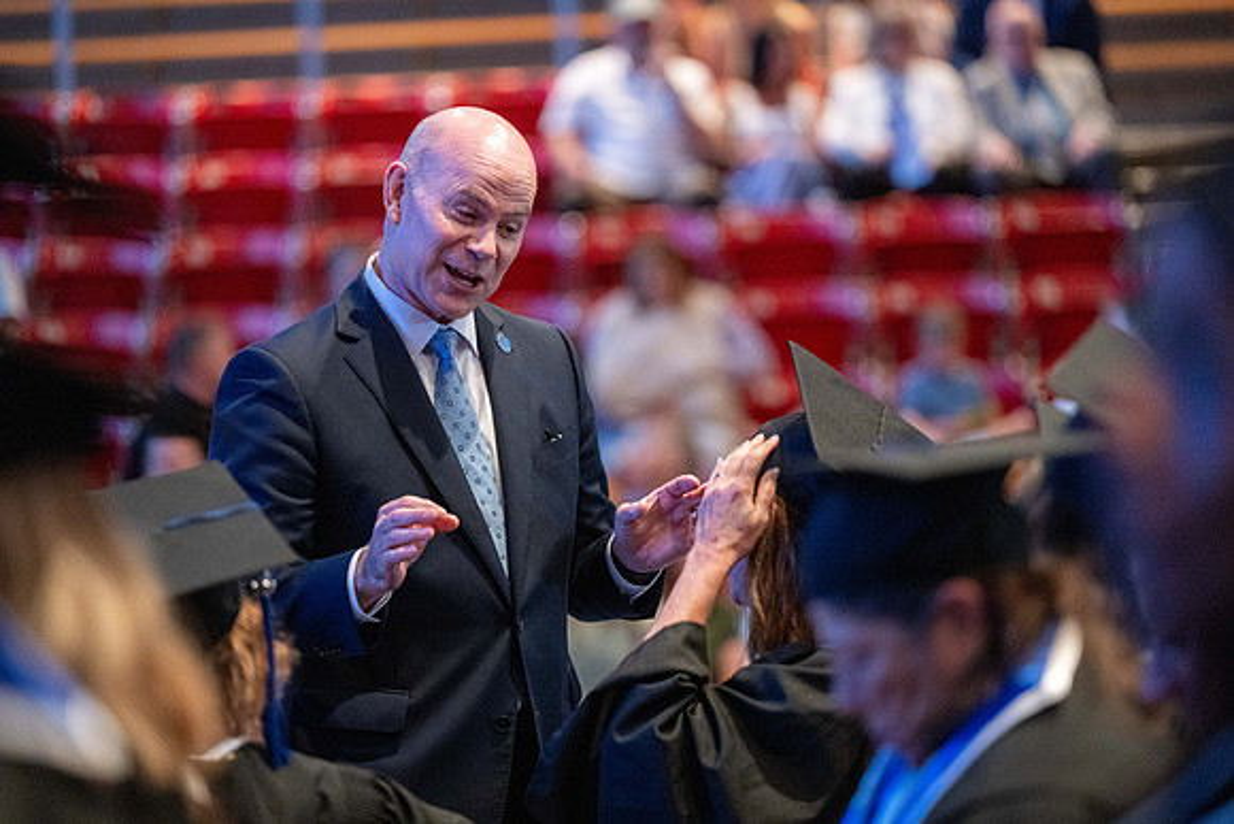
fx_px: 5657
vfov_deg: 8.3
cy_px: 412
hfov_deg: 12.4
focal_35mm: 165
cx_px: 617
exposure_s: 1/125
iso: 6400
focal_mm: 165
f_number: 2.8
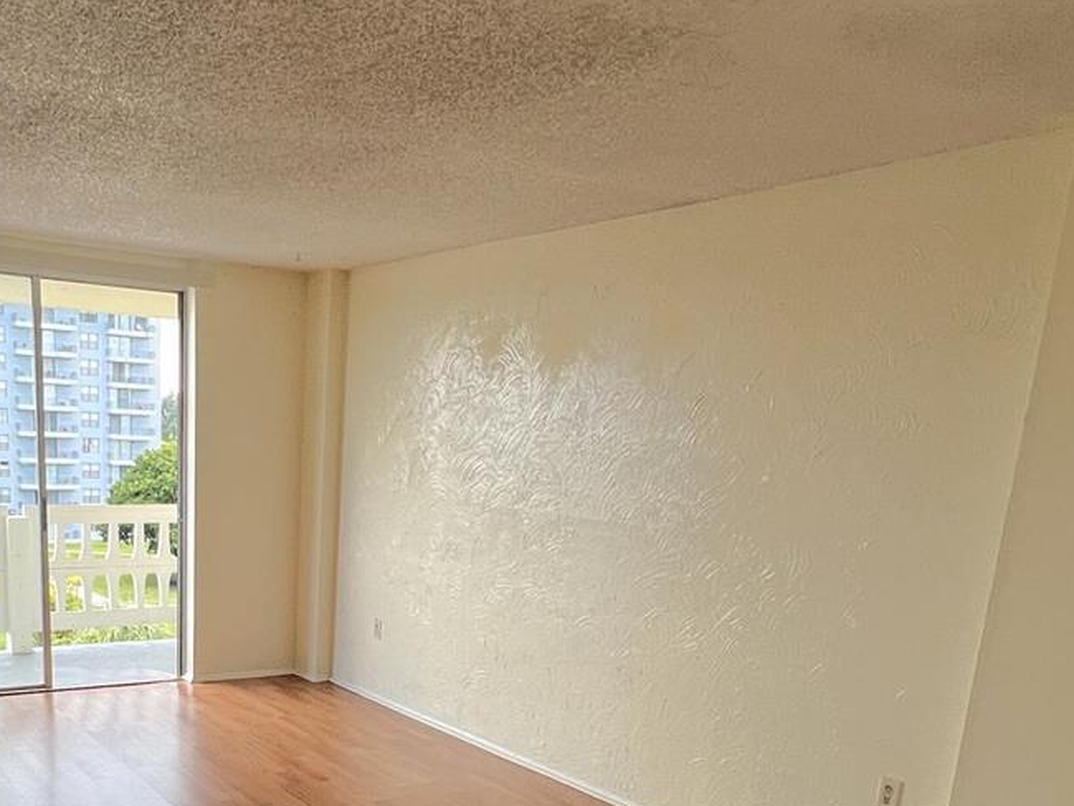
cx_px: 352
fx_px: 993
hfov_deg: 55.5
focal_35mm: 32
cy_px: 695
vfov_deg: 41.4
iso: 32
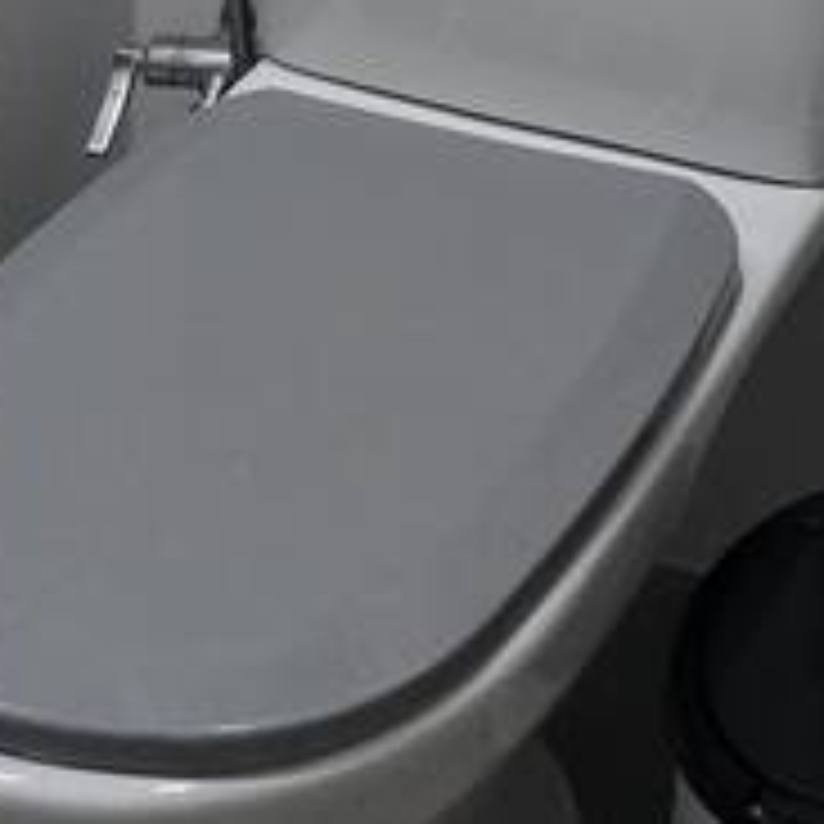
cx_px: 1432
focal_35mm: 120
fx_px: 3232
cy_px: -1189
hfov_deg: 13.2
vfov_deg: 11.7
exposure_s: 1/120
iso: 640
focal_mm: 6.3
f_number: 1.7
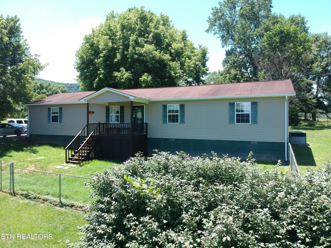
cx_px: 166
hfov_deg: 69.4
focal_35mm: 25
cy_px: 124
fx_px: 239
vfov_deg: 54.9
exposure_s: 1/320
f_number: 2.6
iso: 100
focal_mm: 4.49
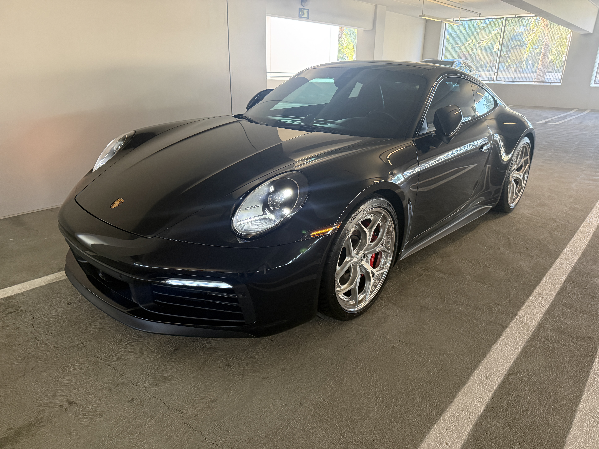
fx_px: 415
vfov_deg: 56.8
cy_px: 224
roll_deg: -0.5
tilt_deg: -18.8
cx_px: 300
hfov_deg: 71.6
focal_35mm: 24
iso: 500
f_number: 1.78
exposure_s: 1/60
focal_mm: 6.76
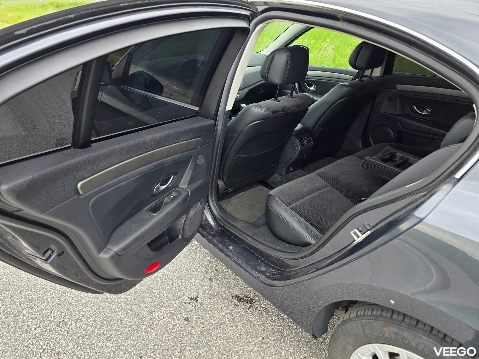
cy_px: 180
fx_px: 318
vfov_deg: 58.9
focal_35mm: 23
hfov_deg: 73.9
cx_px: 240
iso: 40
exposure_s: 1/180
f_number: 1.7
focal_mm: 6.3
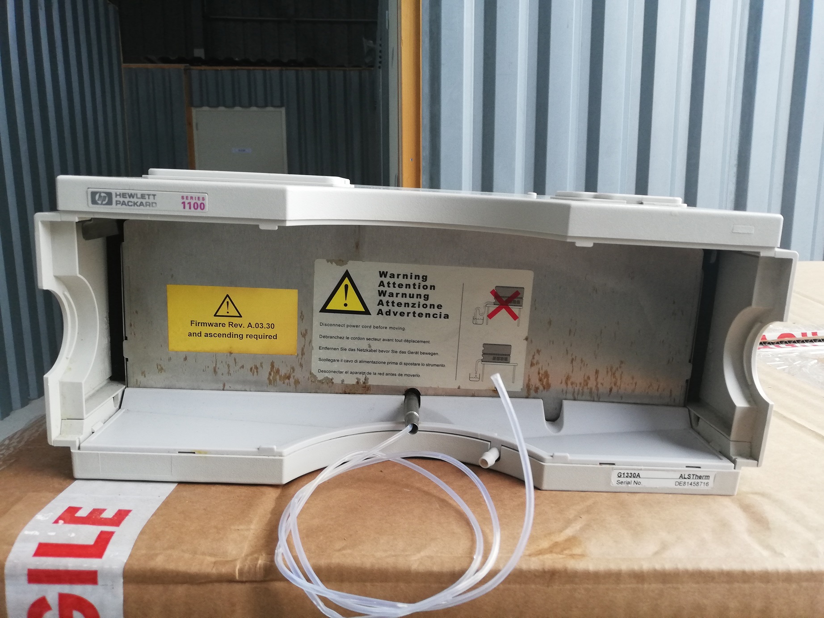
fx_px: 619
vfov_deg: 53.1
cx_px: 412
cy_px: 309
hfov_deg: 67.3
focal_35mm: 26
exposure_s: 1/33.3
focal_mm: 3.81
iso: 160
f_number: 2.2
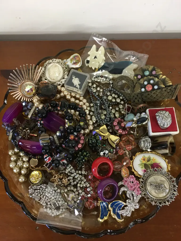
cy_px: 120
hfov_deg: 48.2
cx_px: 90
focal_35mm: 29
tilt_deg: -70.9
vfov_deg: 61.7
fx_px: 202
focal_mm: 4.15
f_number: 2.2
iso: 80
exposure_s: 1/17
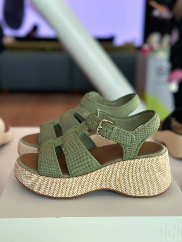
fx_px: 336
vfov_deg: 39.7
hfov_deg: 30.3
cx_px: 91
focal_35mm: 48
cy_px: 121
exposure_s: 1/160
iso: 125
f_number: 1.78
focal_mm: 6.86
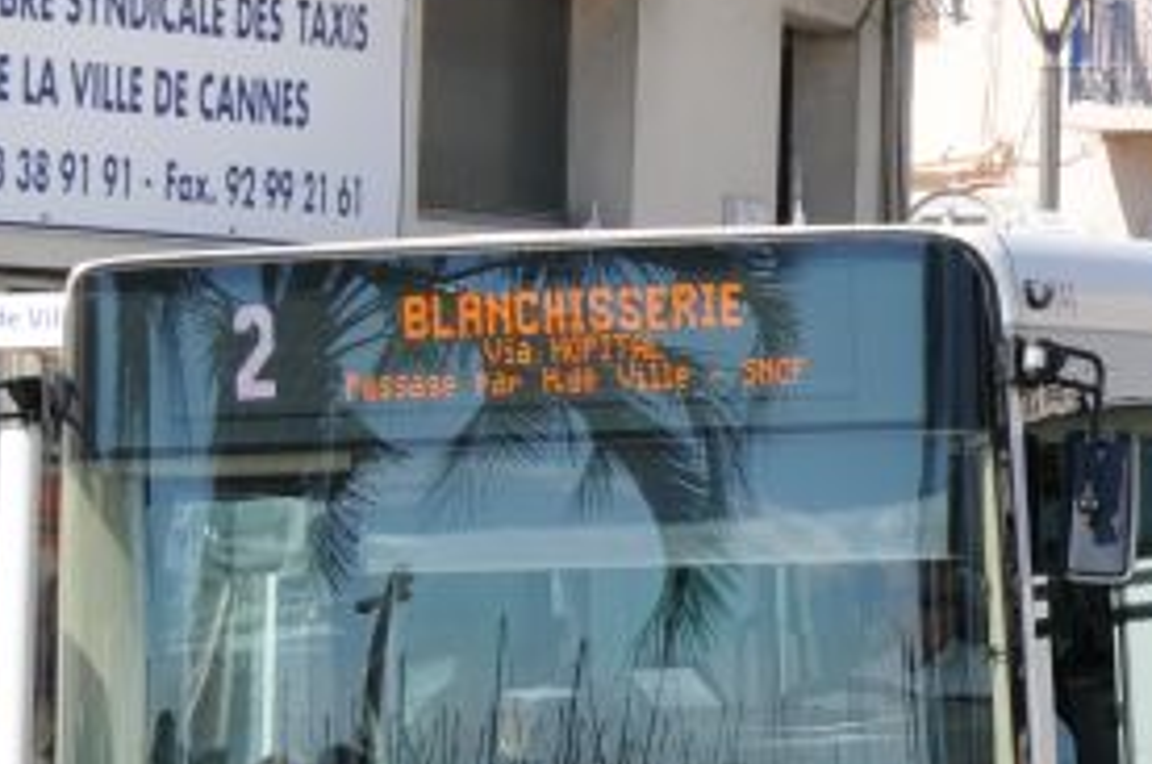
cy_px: 484
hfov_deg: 6.6
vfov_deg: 4.4
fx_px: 9967
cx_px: 1081
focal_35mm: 312
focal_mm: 56
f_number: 10
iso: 200
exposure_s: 1/400
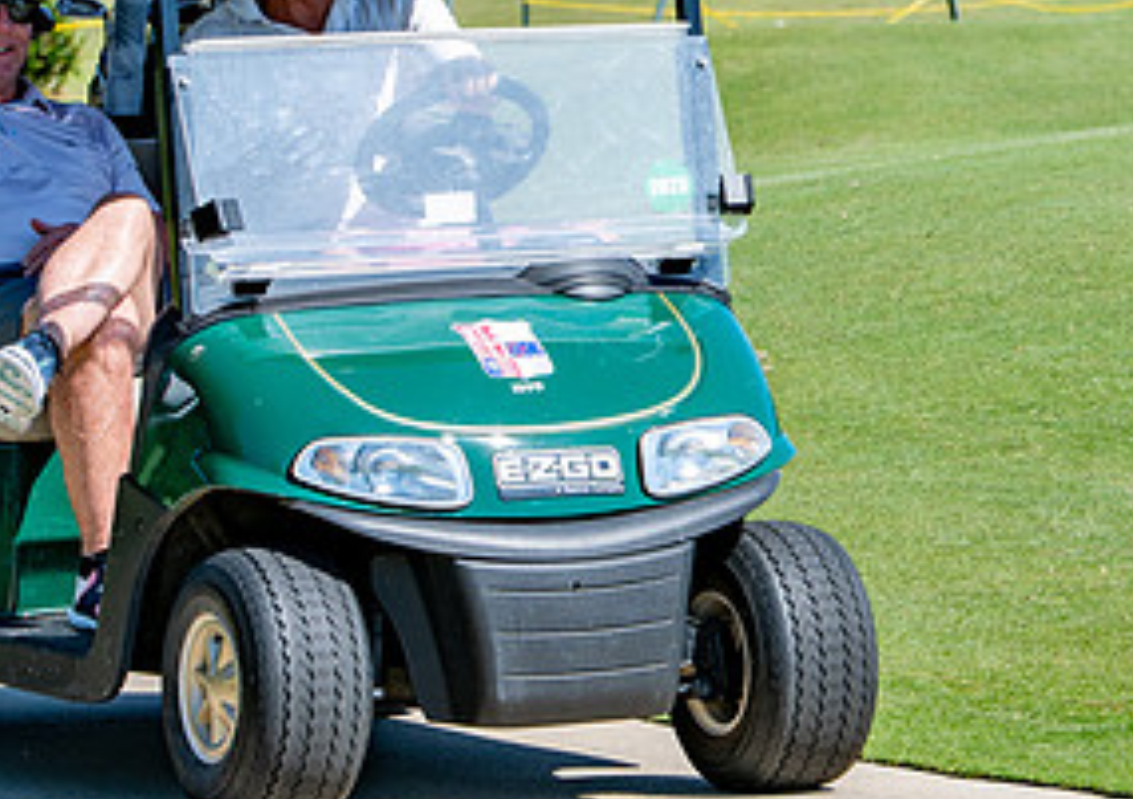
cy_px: 48
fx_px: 9580
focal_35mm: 299
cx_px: 860
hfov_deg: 6.8
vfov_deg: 4.8
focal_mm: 105
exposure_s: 1/640
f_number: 5
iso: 125
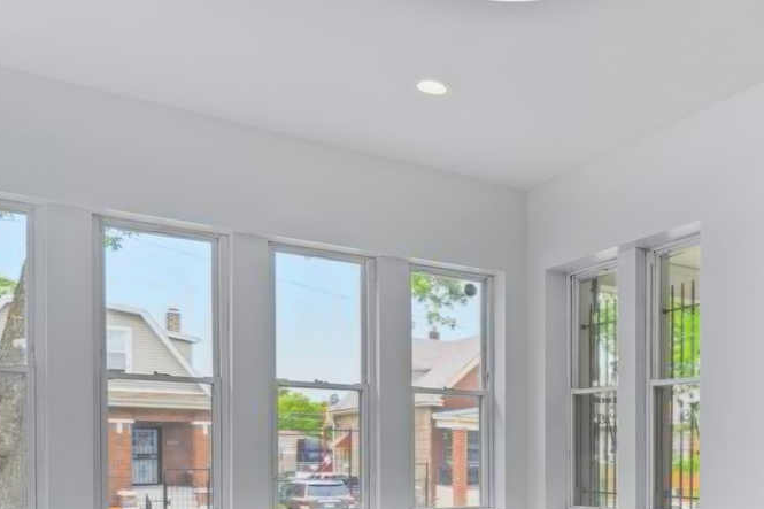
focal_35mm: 39
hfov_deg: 42.3
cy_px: 455
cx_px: 766
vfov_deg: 32.2
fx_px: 838
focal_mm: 16.2
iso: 320
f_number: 8
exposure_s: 1/30
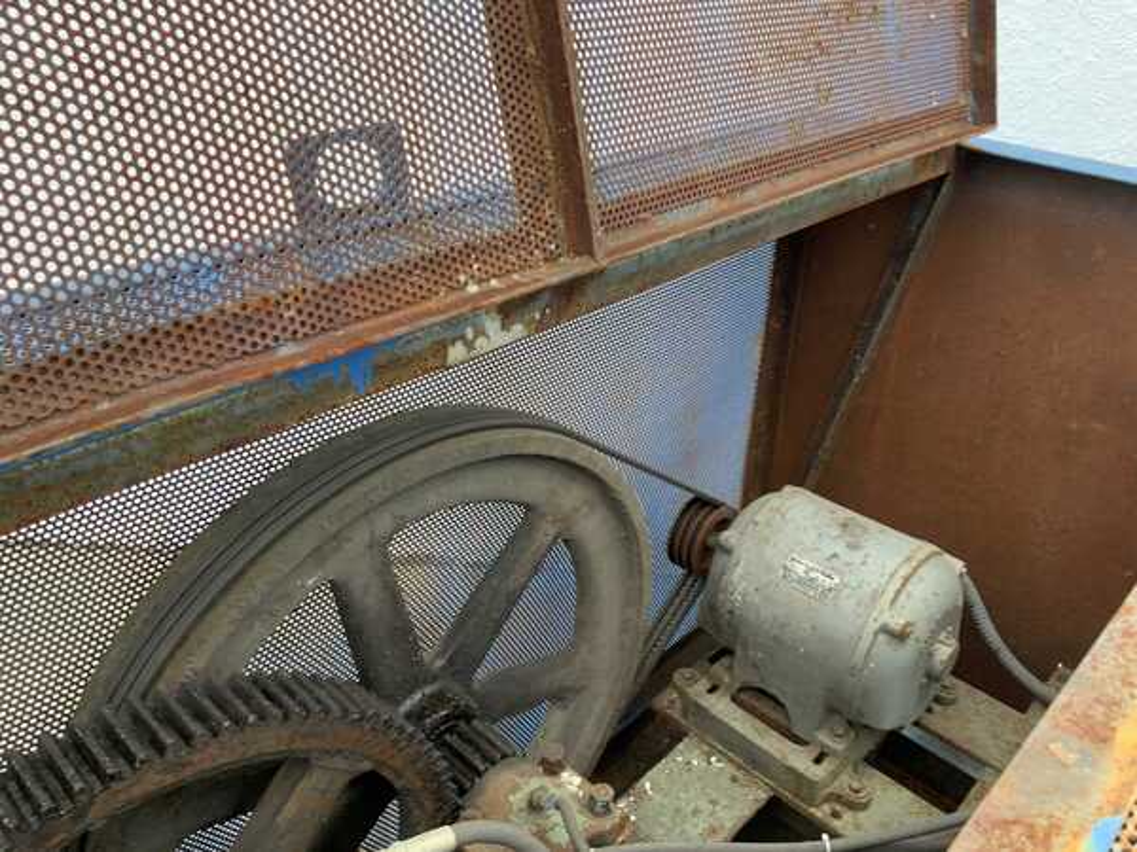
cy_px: 426
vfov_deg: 48.2
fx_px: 953
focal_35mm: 29
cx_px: 568
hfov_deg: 61.7
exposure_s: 1/122
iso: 32
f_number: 1.8
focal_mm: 3
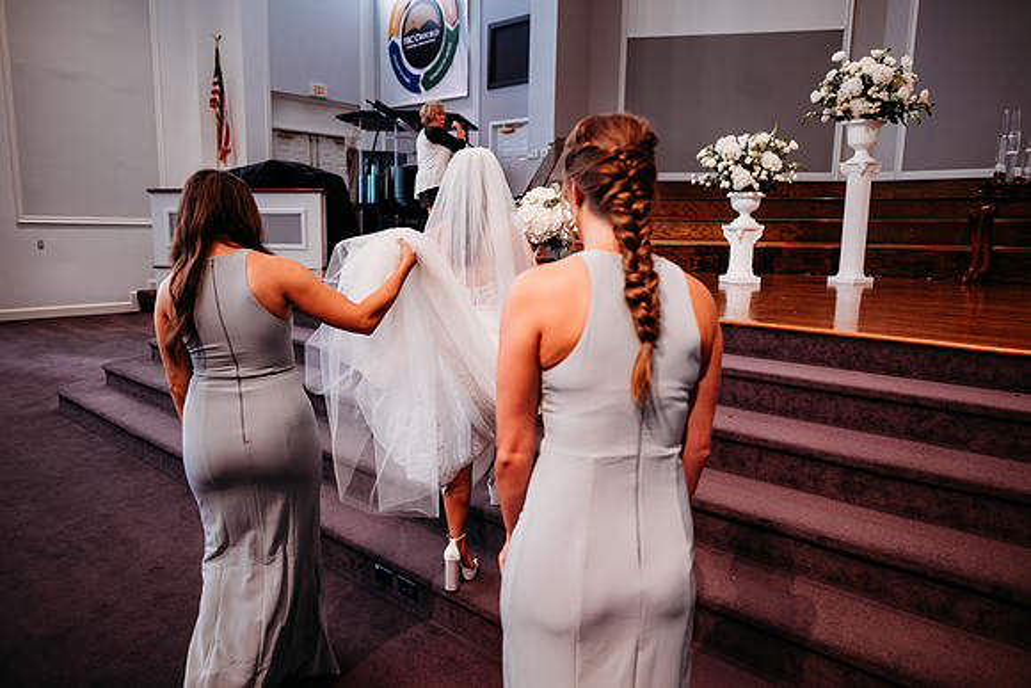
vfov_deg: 53.2
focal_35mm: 24
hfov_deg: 73.7
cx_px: 516
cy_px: 344
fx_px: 687
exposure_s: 1/160
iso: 640
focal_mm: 24
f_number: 2.5
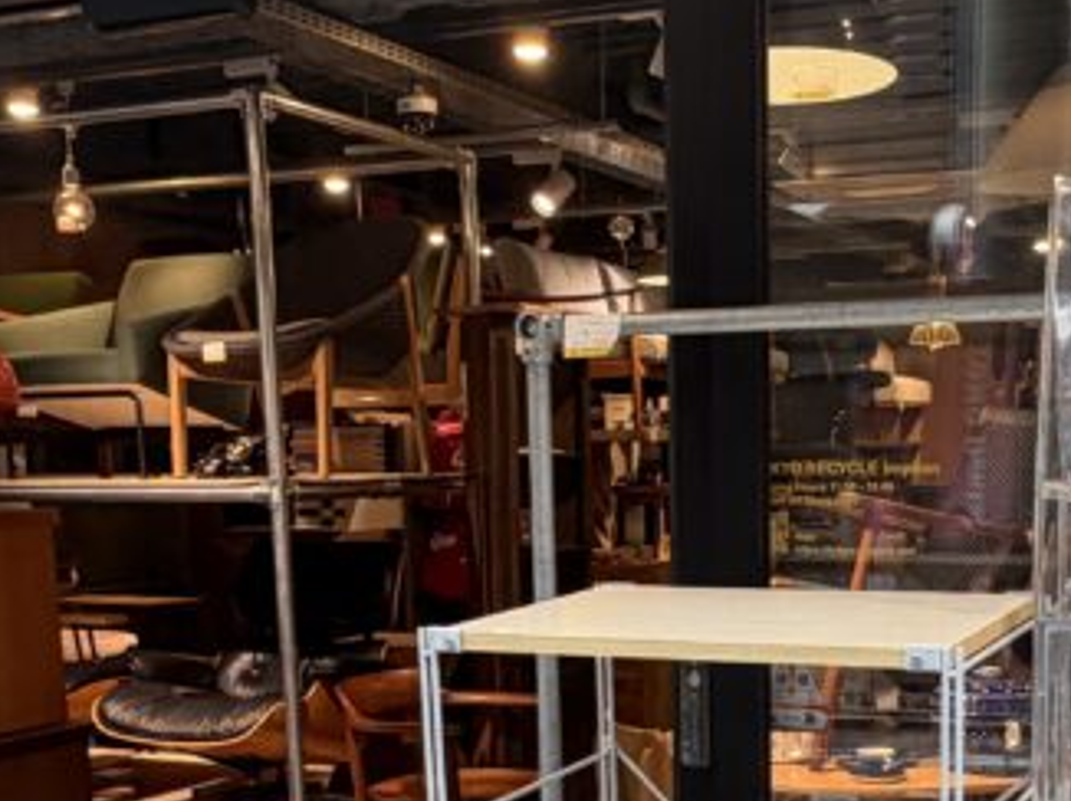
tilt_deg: -9.4
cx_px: 723
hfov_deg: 34.6
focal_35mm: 55
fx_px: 1700
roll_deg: +0.7
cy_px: 748
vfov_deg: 25.5
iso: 125
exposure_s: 1/100
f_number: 2.2
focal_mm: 2.22
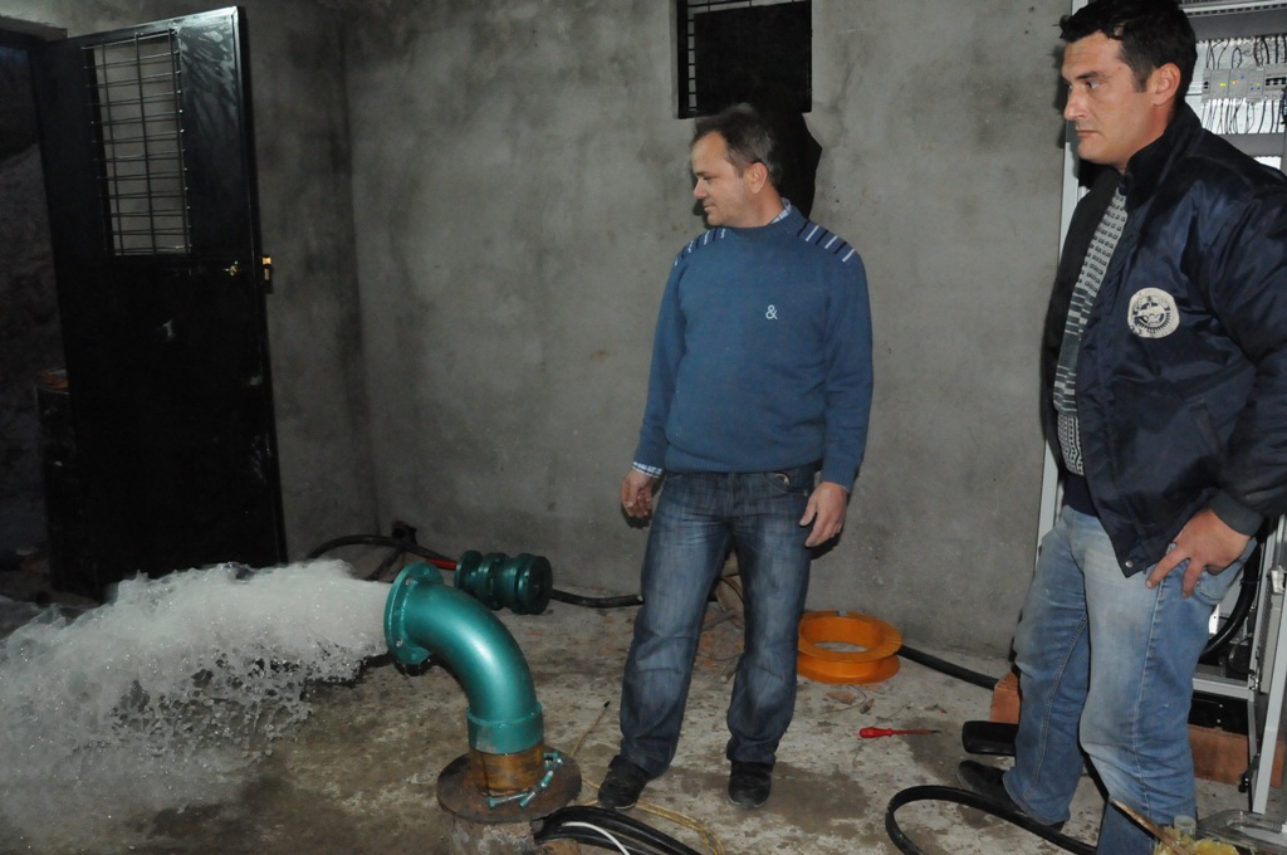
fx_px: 964
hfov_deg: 67.4
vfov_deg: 47.8
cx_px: 644
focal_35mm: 27
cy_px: 428
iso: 3200
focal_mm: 18
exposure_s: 1/60
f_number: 7.1
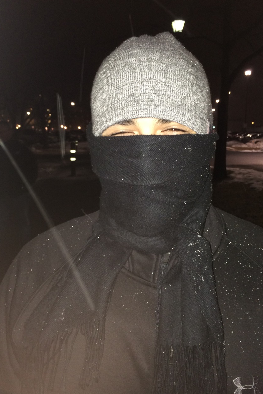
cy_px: 185
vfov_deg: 57.2
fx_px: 362
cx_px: 140
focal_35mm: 33
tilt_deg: -8.6
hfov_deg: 39.9
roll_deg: +0.0
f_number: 2.2
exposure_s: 1/16
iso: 125
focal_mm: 4.15
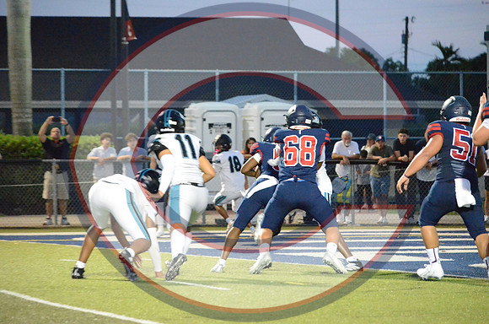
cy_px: 162
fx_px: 2745
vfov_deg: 6.8
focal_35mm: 202
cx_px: 244
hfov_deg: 10.2
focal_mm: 135
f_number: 4.8
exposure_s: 1/250
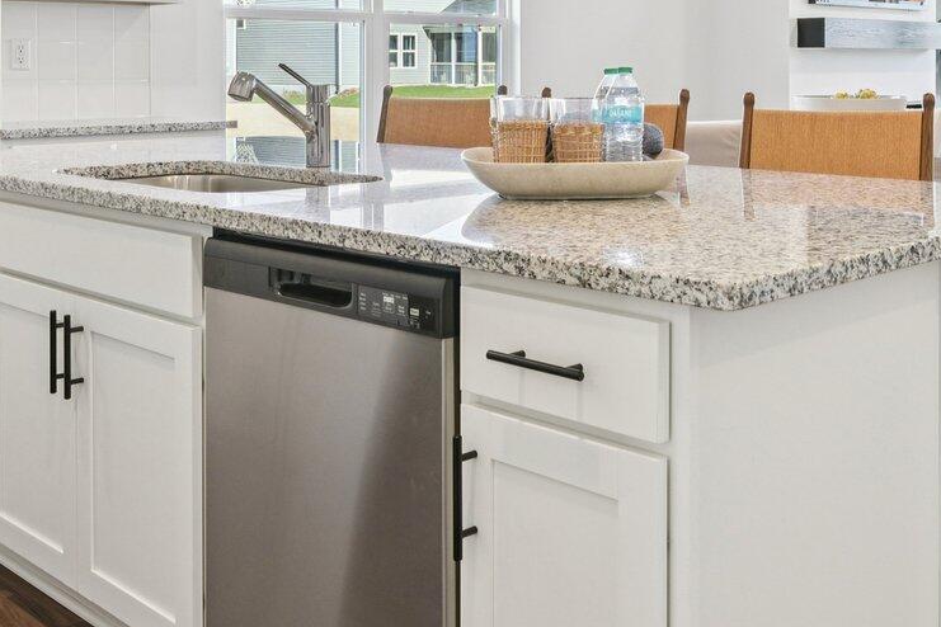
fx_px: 1228
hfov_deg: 41.5
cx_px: 608
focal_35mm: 47
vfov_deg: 27.7
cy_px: 72
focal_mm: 17
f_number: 8
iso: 250
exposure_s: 1/20
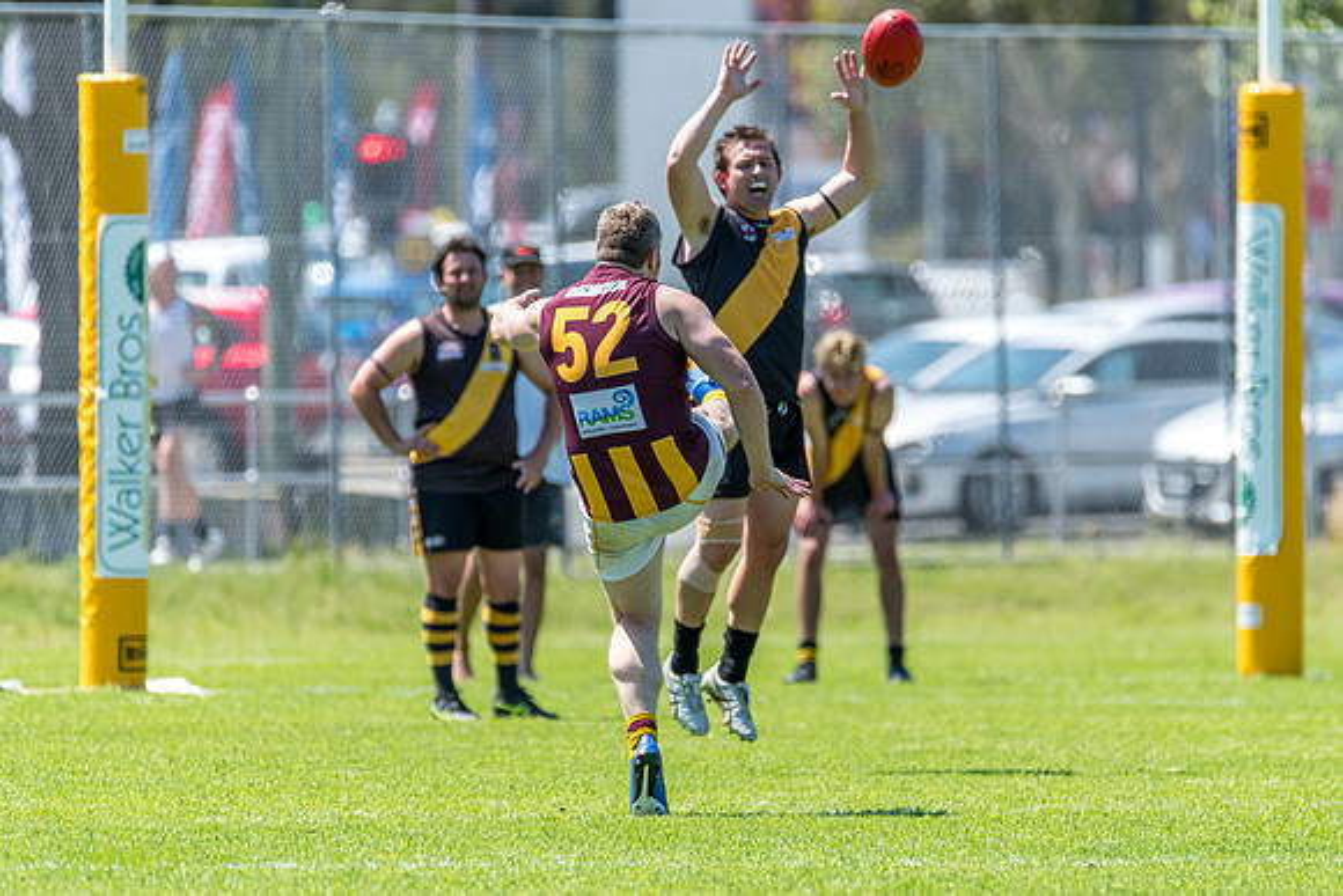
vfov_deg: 1.9
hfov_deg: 2.8
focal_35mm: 726
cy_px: 502
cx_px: 766
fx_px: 27089
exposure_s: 1/2000
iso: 800
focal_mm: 600
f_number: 6.3
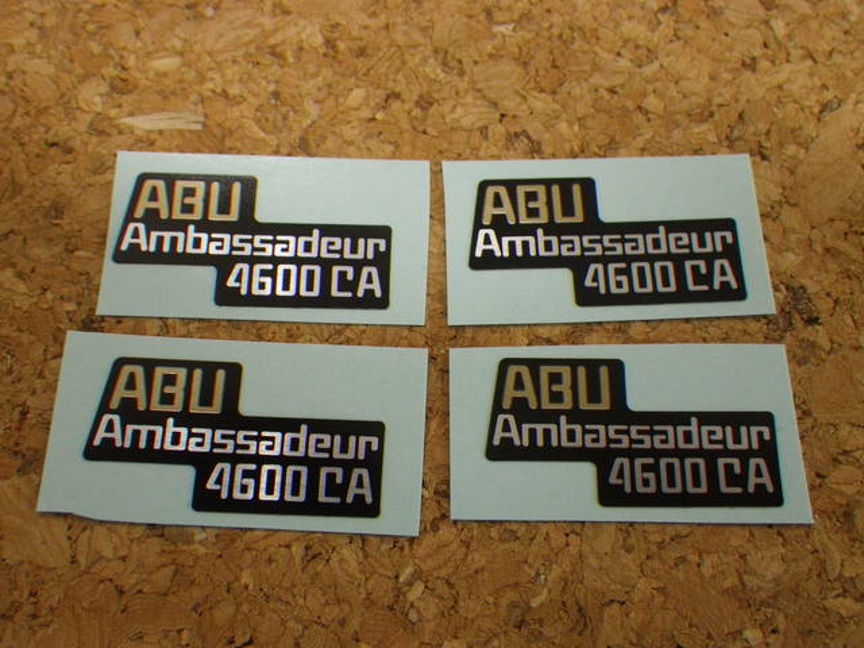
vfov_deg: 41.8
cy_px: 324
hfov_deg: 54.0
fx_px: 849
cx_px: 432
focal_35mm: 34
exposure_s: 1/50
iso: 250
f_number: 3.8
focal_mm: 6.1
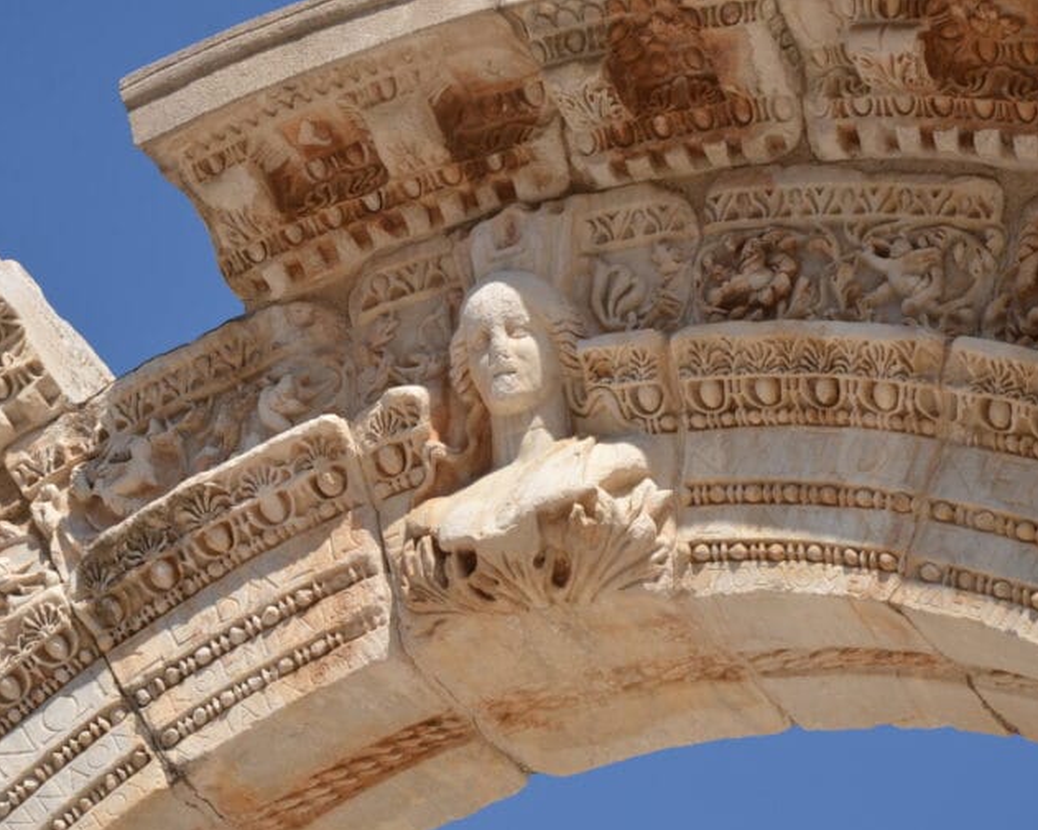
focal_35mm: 180
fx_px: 5517
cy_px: 417
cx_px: 546
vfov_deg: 8.6
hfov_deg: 10.7
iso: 400
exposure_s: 1/1000
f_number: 8
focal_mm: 105
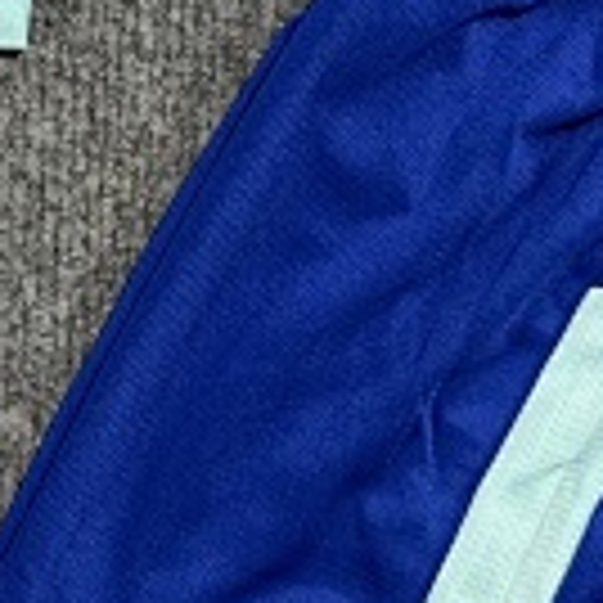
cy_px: 27
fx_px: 3370
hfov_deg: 9.7
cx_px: -464
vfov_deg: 10.2
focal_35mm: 171
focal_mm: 6.76
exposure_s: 1/50
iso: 200
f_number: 1.78
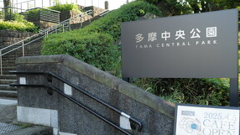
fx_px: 261
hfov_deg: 49.2
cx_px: 99
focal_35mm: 41
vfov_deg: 29.0
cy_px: 77
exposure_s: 1/100
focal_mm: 28
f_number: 3.2
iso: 100
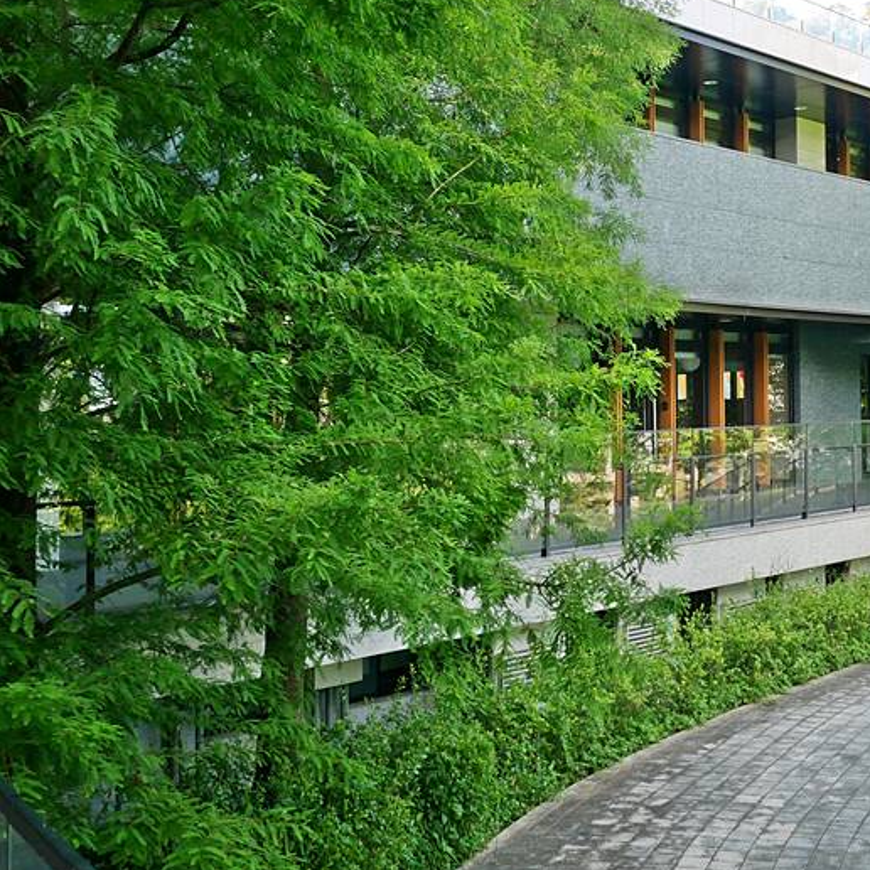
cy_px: 338
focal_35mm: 48
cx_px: 733
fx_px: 1365
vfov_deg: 35.2
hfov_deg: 34.0
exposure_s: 1/320
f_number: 2.5
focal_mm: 14
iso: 200
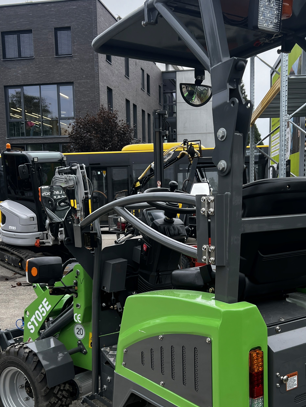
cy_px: 271
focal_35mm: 42
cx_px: 175
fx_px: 495
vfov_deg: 44.2
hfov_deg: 34.3
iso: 50
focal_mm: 5.7
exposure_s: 1/144
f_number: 1.5
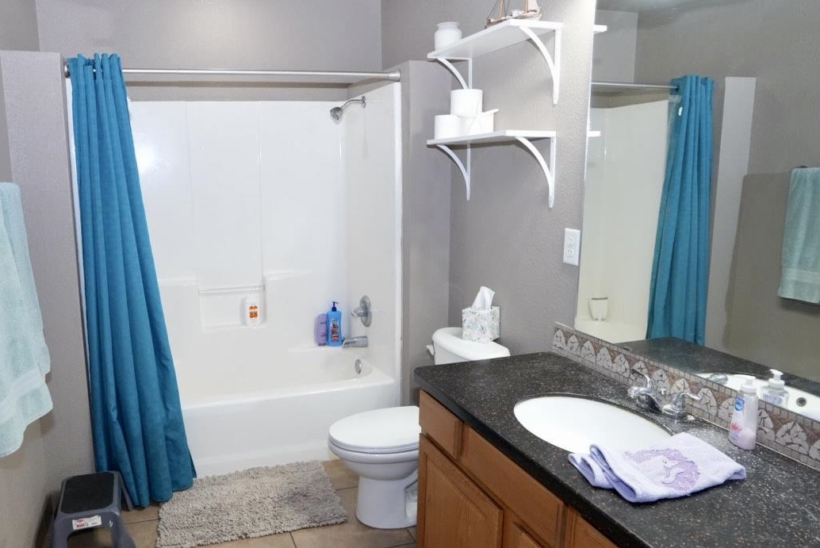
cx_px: 313
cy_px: 277
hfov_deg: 70.4
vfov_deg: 51.4
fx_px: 570
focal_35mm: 25
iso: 4000
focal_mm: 16
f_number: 4
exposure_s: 1/160
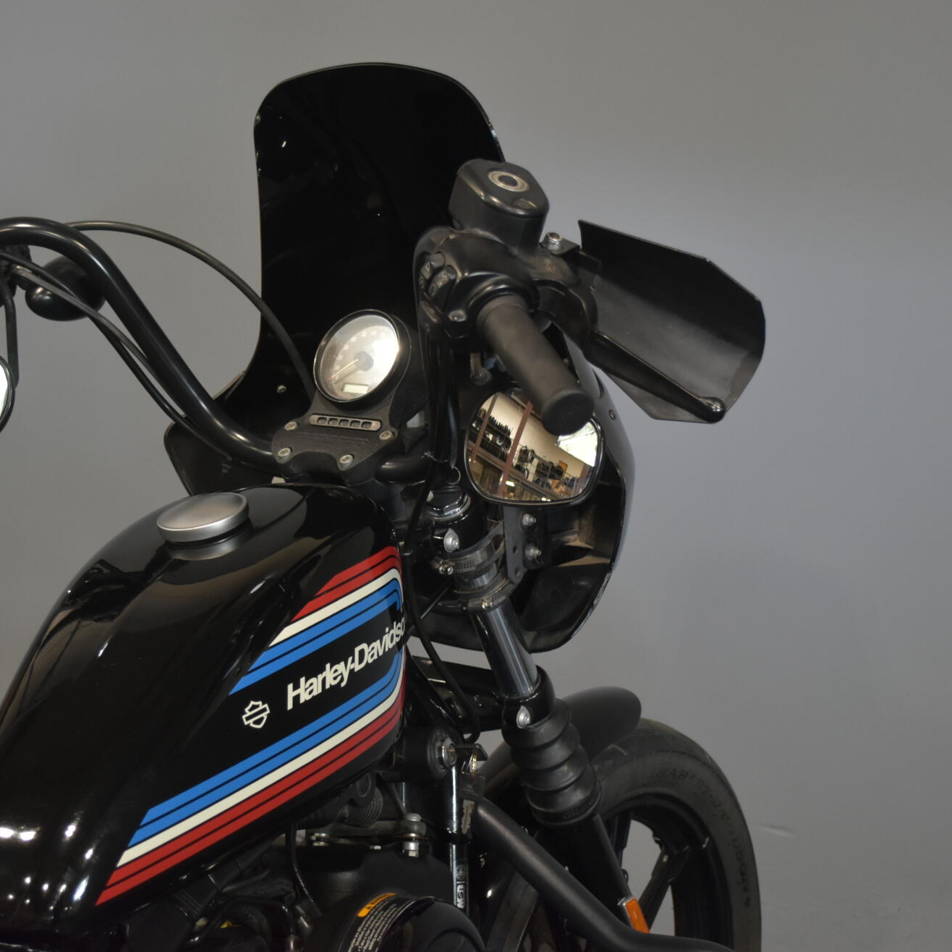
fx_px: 1929
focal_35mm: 62
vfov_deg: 27.7
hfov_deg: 27.7
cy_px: 470
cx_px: 377
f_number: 4.8
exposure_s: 1/30
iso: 1100
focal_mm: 32
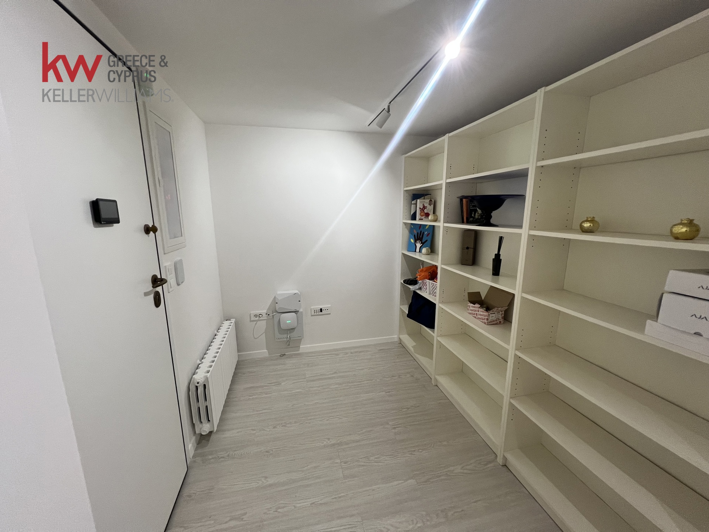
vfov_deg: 89.9
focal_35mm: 13
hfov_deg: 106.2
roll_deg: -0.1
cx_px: 354
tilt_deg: -9.7
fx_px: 266
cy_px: 266
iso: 200
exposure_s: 1/100
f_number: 1.8
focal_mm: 1.57
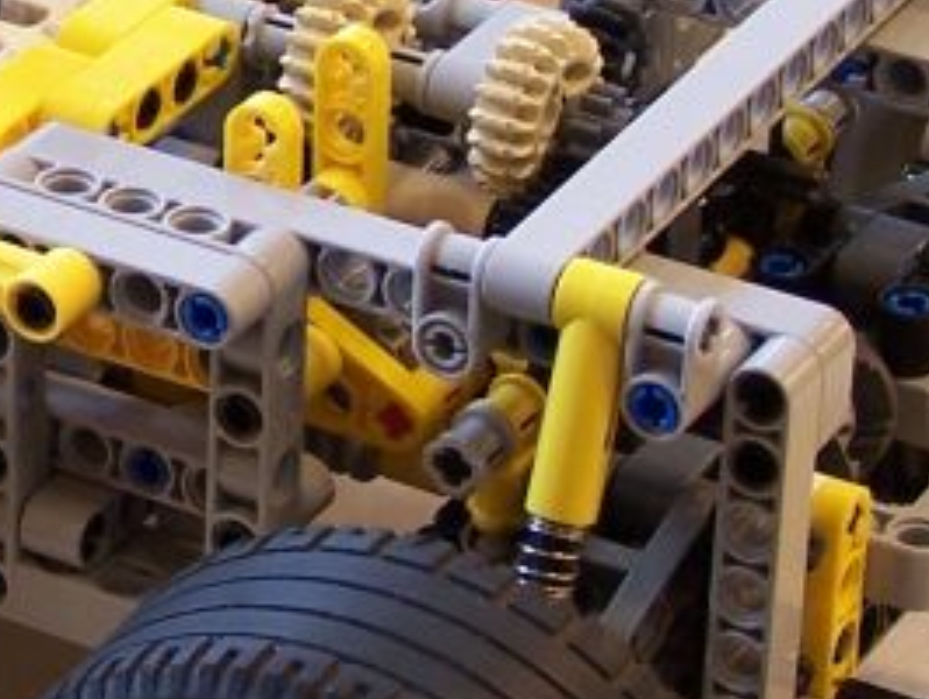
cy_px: 161
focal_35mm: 227
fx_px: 6098
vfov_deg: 6.6
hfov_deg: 8.6
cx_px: -164
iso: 80
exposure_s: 1/10
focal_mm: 9.8
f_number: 3.1
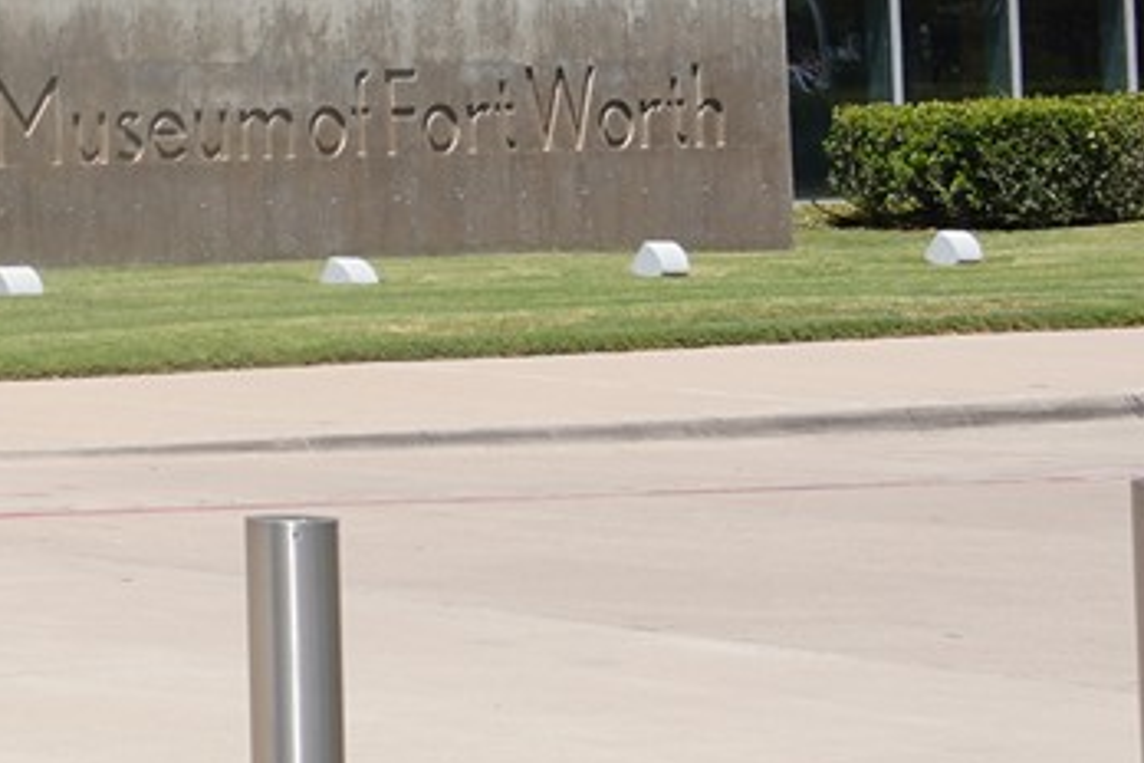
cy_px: -181
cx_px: -1824
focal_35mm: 161
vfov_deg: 8.4
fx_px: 5116
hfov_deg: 10.5
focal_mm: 28
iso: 100
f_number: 13
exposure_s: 1/100
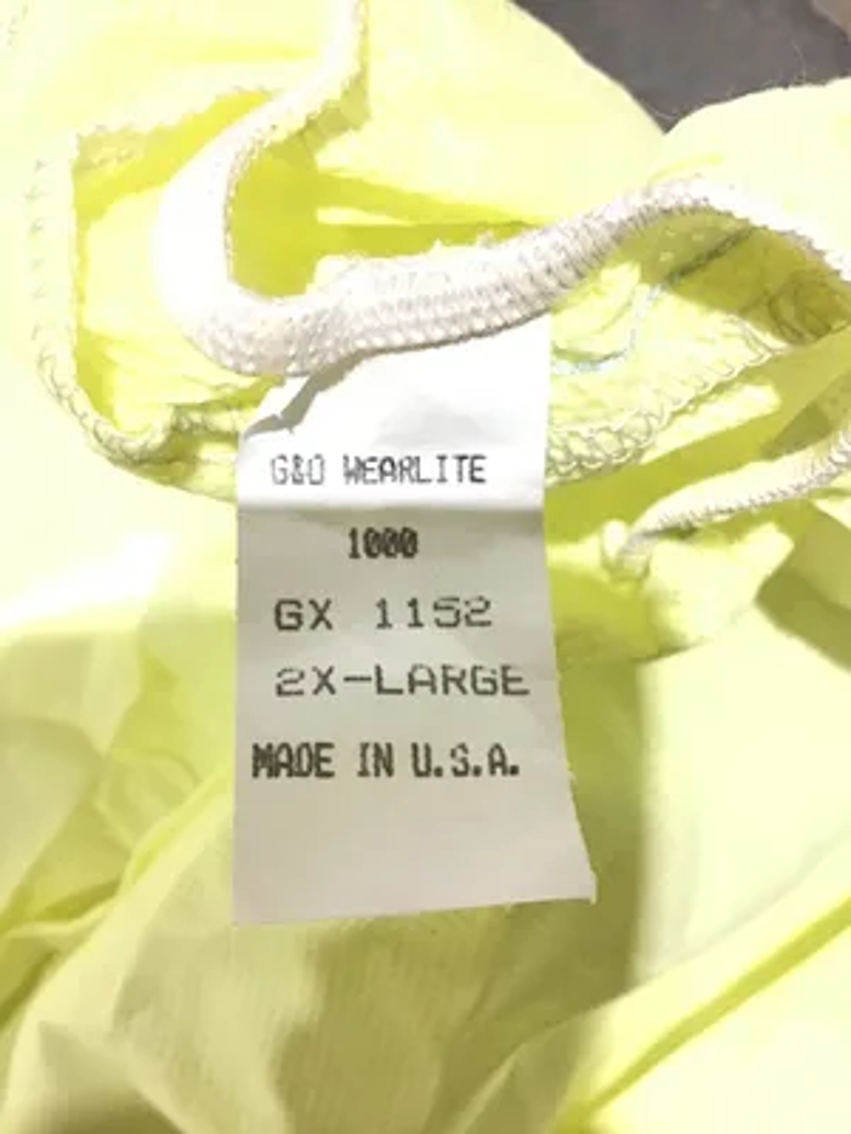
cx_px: 426
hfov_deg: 45.4
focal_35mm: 31
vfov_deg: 58.4
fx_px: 1016
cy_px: 567
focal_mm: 3.3
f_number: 2.4
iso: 125
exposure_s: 1/30
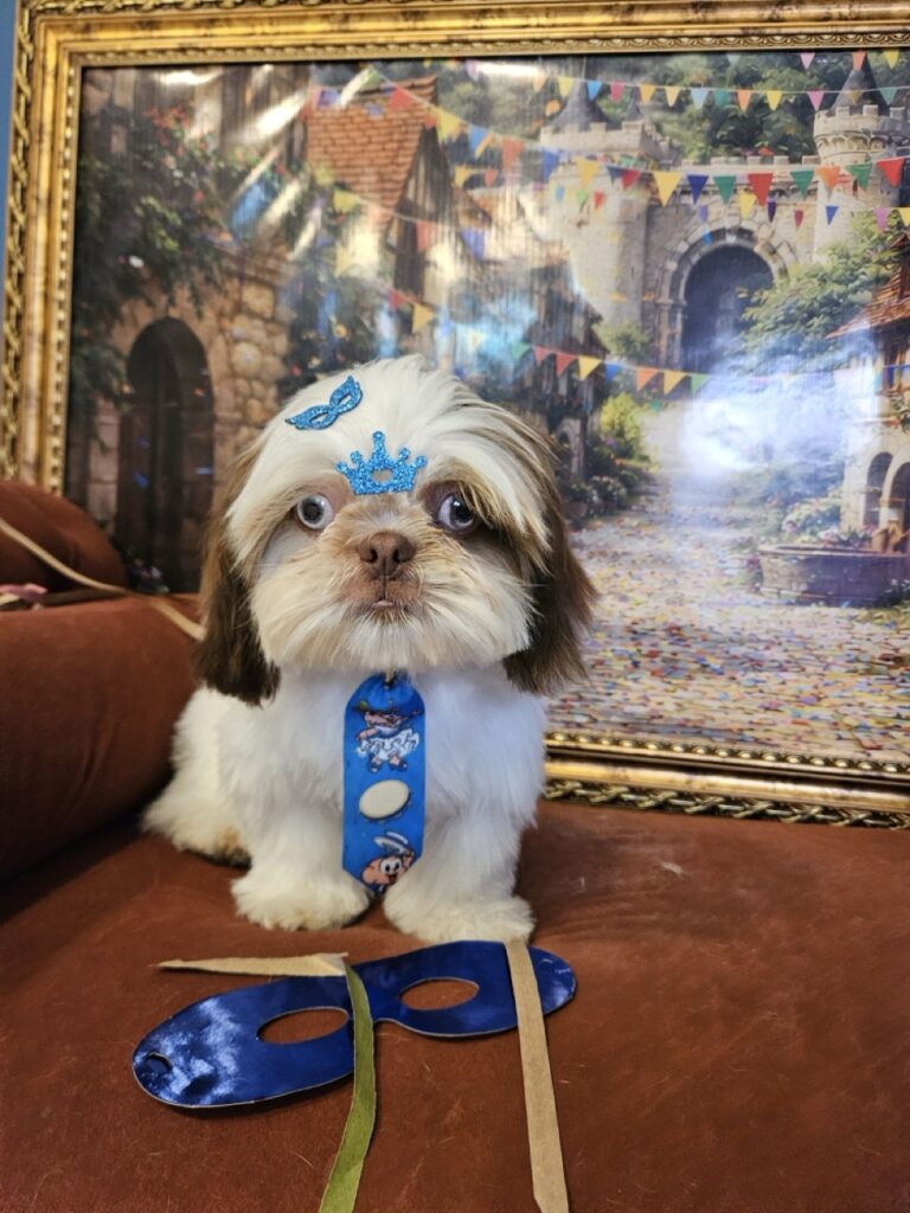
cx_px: 455
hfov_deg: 58.9
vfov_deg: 73.9
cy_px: 606
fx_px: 806
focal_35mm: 23
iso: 1000
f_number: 1.8
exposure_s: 1/120
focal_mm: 5.4
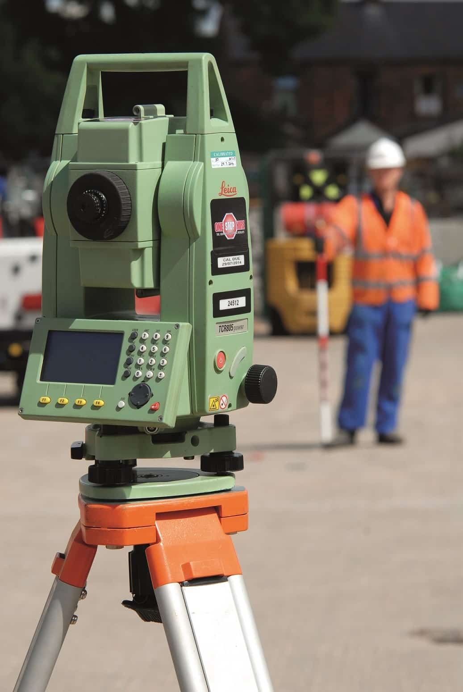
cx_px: 232
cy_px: 346
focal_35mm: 138
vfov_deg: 14.8
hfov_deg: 10.0
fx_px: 2654
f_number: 11
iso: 100
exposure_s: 1/180
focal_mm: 92
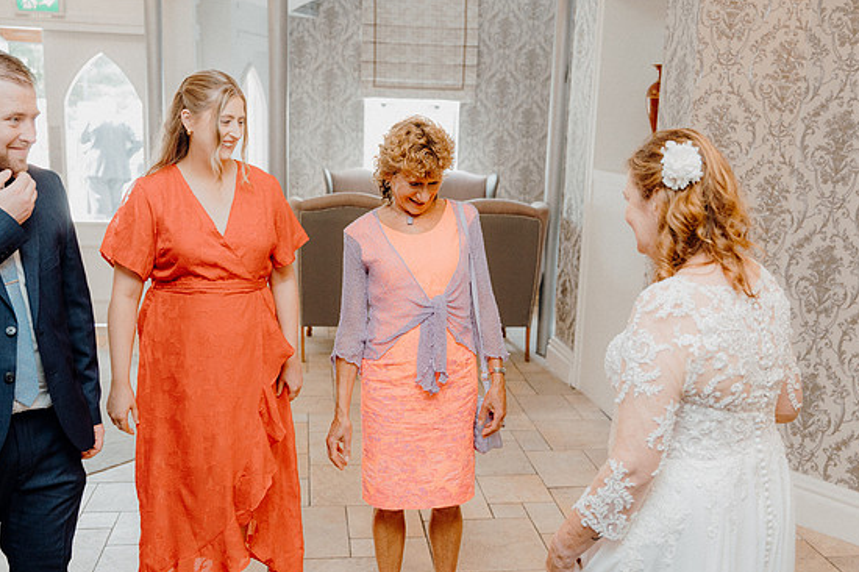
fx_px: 906
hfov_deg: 50.7
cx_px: 447
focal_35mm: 38
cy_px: 298
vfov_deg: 35.0
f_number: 3.5
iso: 2000
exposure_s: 1/160
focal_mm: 36
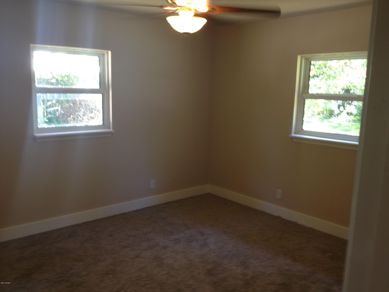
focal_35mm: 35
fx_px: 393
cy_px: 146
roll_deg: -1.2
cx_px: 194
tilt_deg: -10.4
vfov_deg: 40.7
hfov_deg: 52.6
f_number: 2.4
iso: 50
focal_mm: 4.28
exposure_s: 1/24
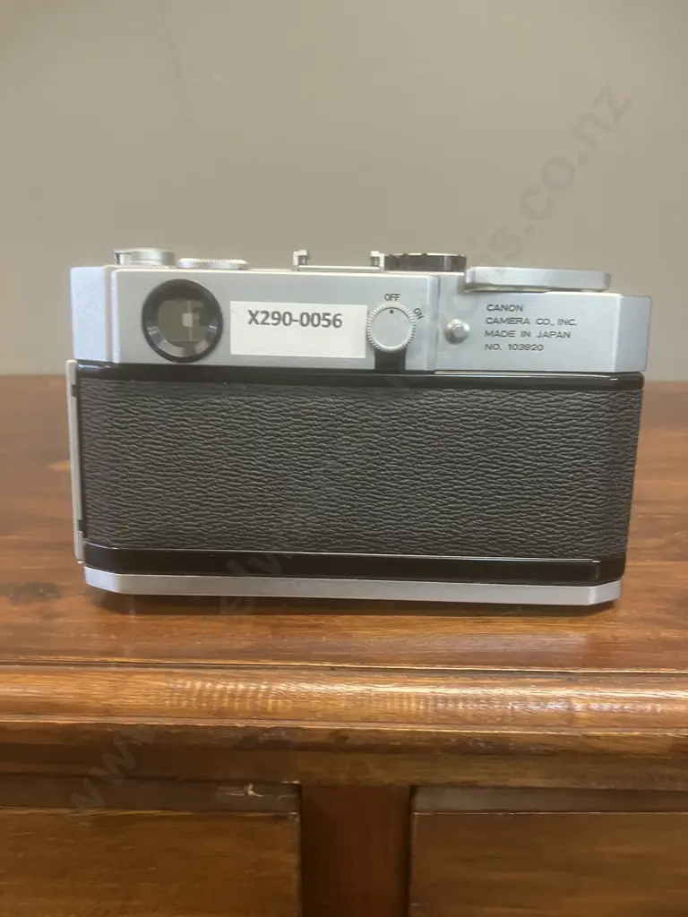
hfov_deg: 49.7
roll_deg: +0.7
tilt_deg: -17.4
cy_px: 458
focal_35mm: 28
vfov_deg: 63.4
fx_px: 742
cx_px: 344
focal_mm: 3.99
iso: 250
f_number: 1.8
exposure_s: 1/33
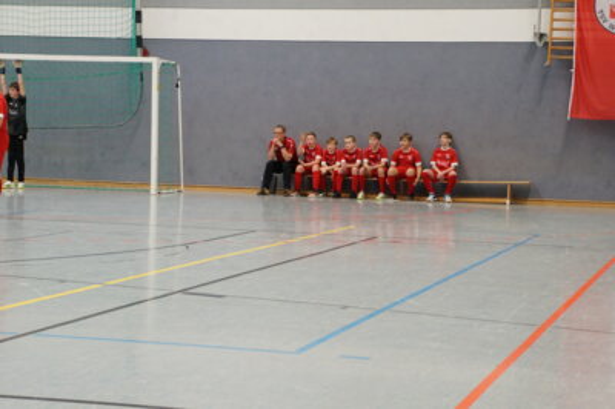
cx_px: 308
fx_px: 1408
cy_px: 204
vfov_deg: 16.5
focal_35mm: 82
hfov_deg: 24.6
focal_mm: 55
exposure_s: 1/100
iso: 3200
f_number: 7.1
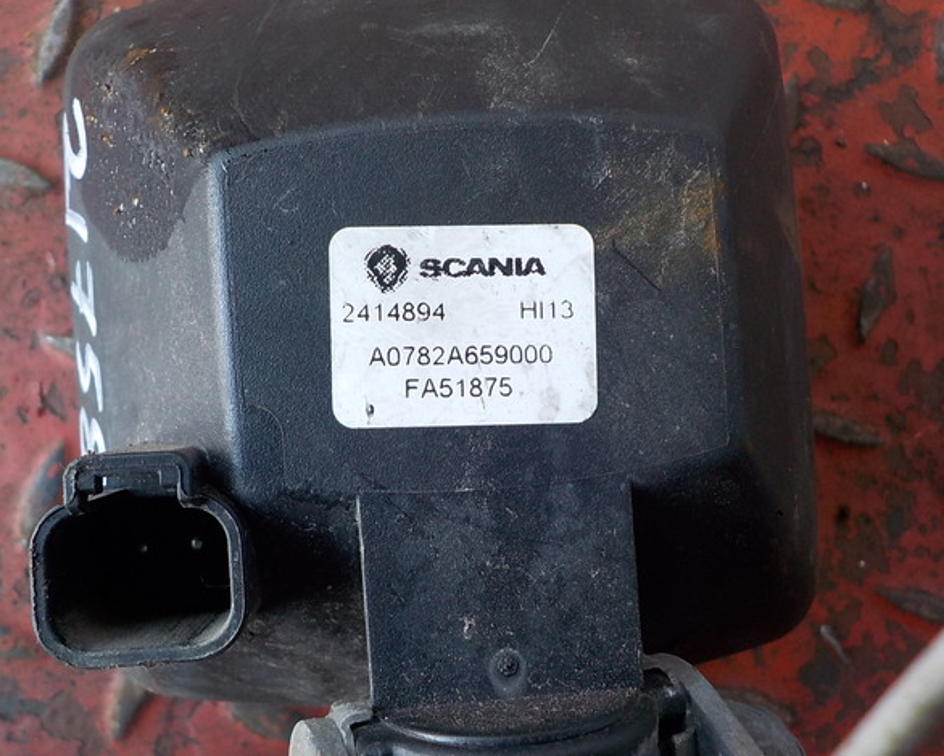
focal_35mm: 32
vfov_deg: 45.8
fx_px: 894
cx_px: 456
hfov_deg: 55.6
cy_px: 379
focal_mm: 4.1
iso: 160
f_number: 3.3
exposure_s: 1/30
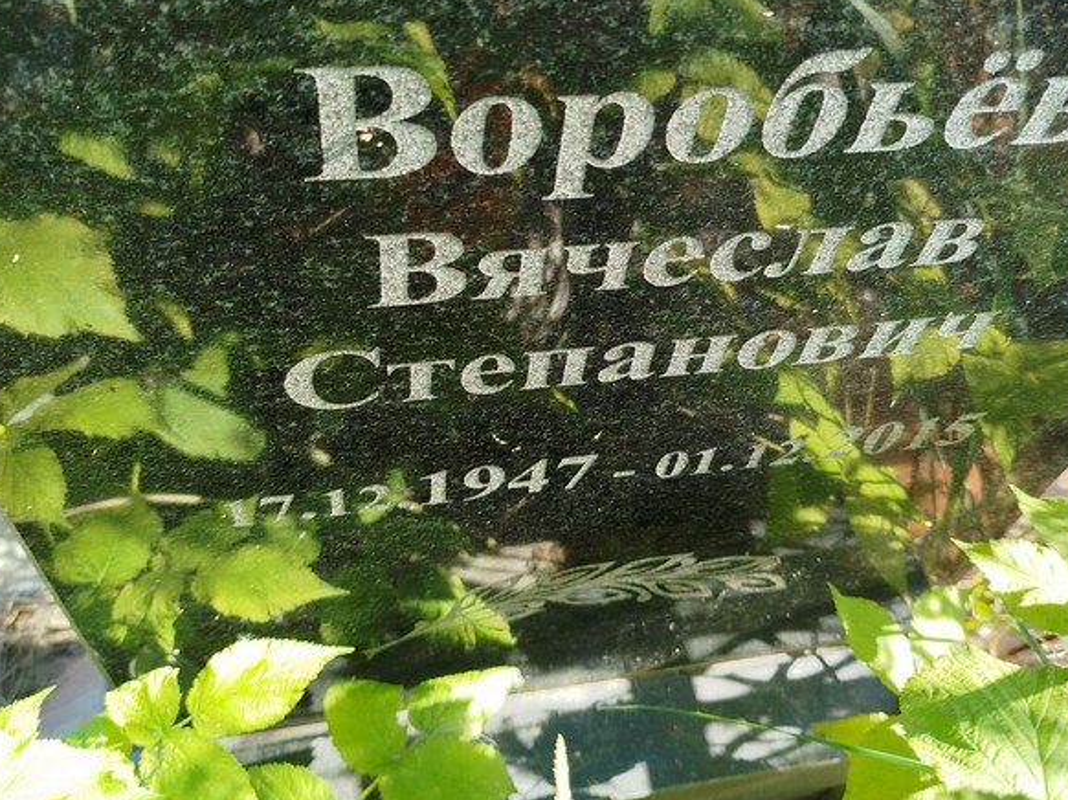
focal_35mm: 33
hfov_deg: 55.3
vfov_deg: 42.6
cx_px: 560
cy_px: 297
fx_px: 1018
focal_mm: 5.31
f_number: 1.7
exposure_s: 1/163
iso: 50
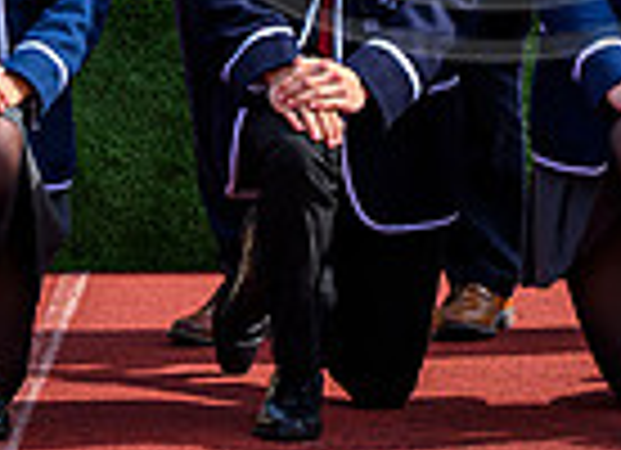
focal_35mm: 403
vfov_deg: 3.6
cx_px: 519
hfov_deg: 5.0
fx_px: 7143
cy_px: -380
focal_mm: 86
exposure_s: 1/2000
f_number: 3.5
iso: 500
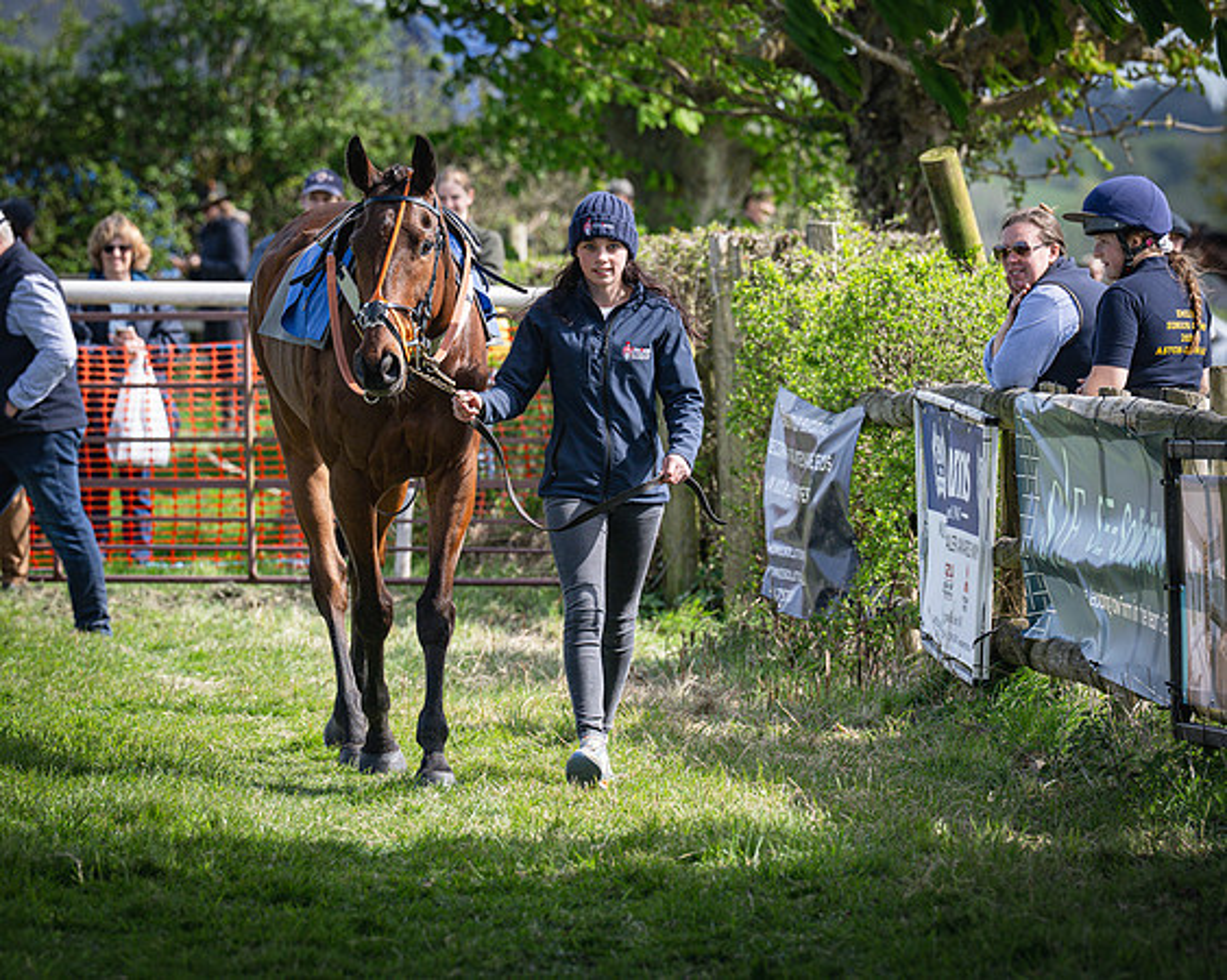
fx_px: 10832
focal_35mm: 298
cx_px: 618
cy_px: 387
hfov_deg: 6.5
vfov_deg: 5.2
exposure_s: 1/1600
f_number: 5
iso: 400
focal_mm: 200
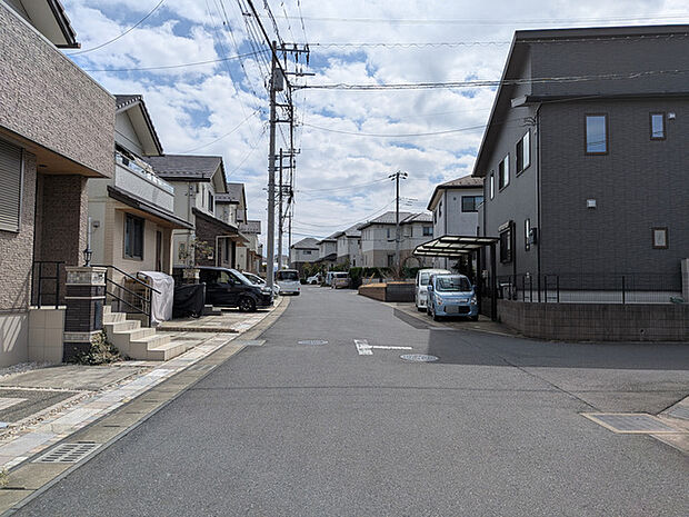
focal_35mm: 24
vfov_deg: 56.8
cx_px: 344
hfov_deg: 71.6
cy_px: 258
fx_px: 478
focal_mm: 4.53
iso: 27
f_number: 1.7
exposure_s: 1/3597
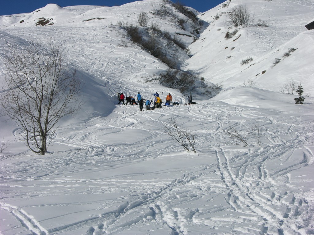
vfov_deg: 18.9
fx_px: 708
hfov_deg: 25.0
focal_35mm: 78
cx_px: 157
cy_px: 118
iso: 50
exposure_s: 1/492
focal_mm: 19.9
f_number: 7.6
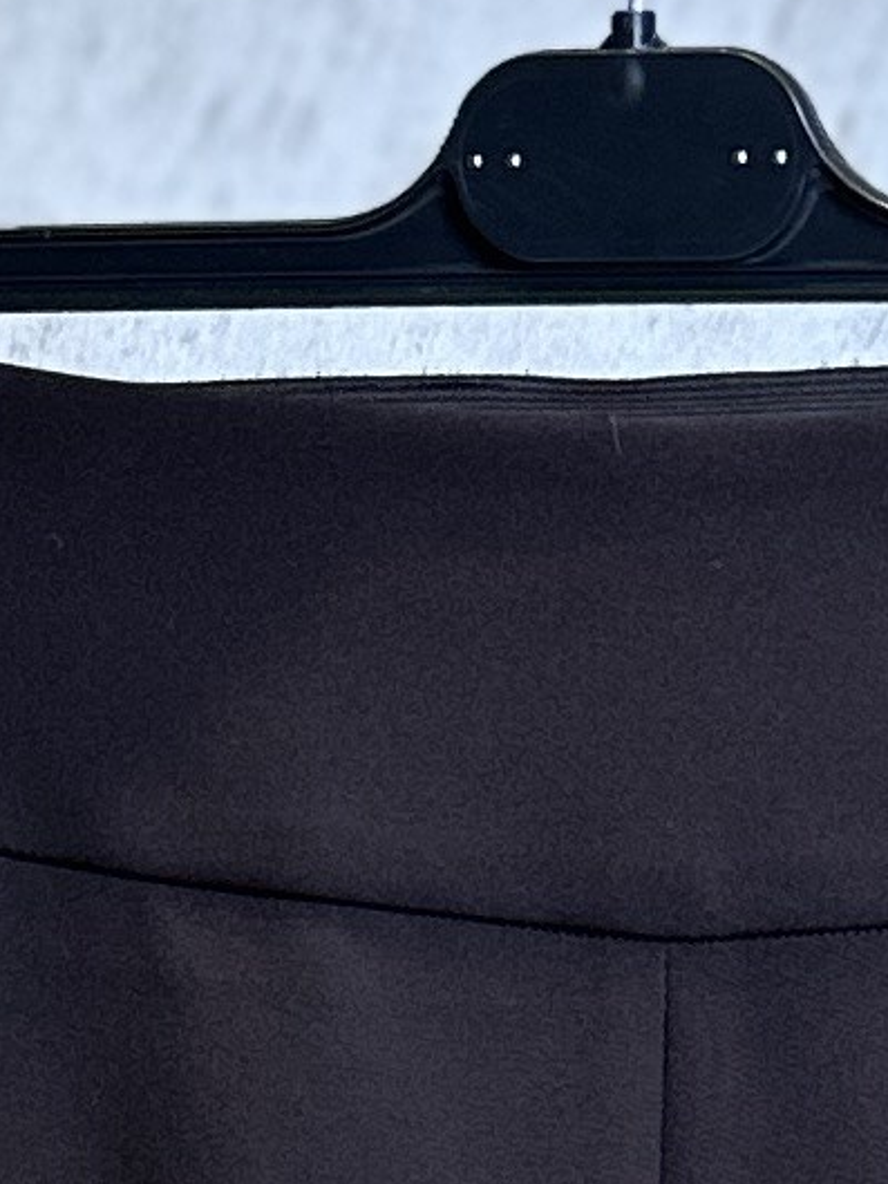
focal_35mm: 183
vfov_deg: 9.6
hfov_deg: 8.1
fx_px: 6257
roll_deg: -1.5
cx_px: 642
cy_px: 2831
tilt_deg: -11.7
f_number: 1.78
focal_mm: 6.86
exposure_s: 1/173
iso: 64
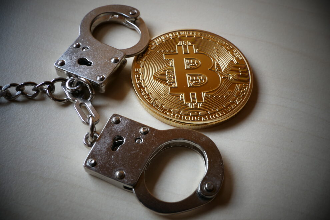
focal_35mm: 38
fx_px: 348
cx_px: 165
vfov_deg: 35.1
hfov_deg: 50.7
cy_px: 110
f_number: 8
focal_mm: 14.1
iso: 80
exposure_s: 1
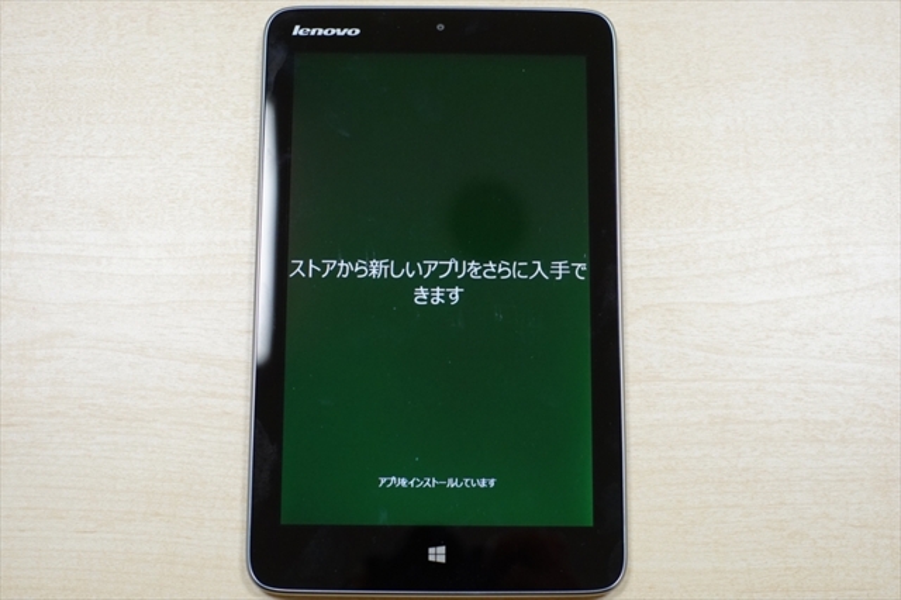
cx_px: 450
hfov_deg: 39.6
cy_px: 300
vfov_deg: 27.0
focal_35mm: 50
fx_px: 1251
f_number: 5.6
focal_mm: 50
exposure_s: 1/60
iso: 1600
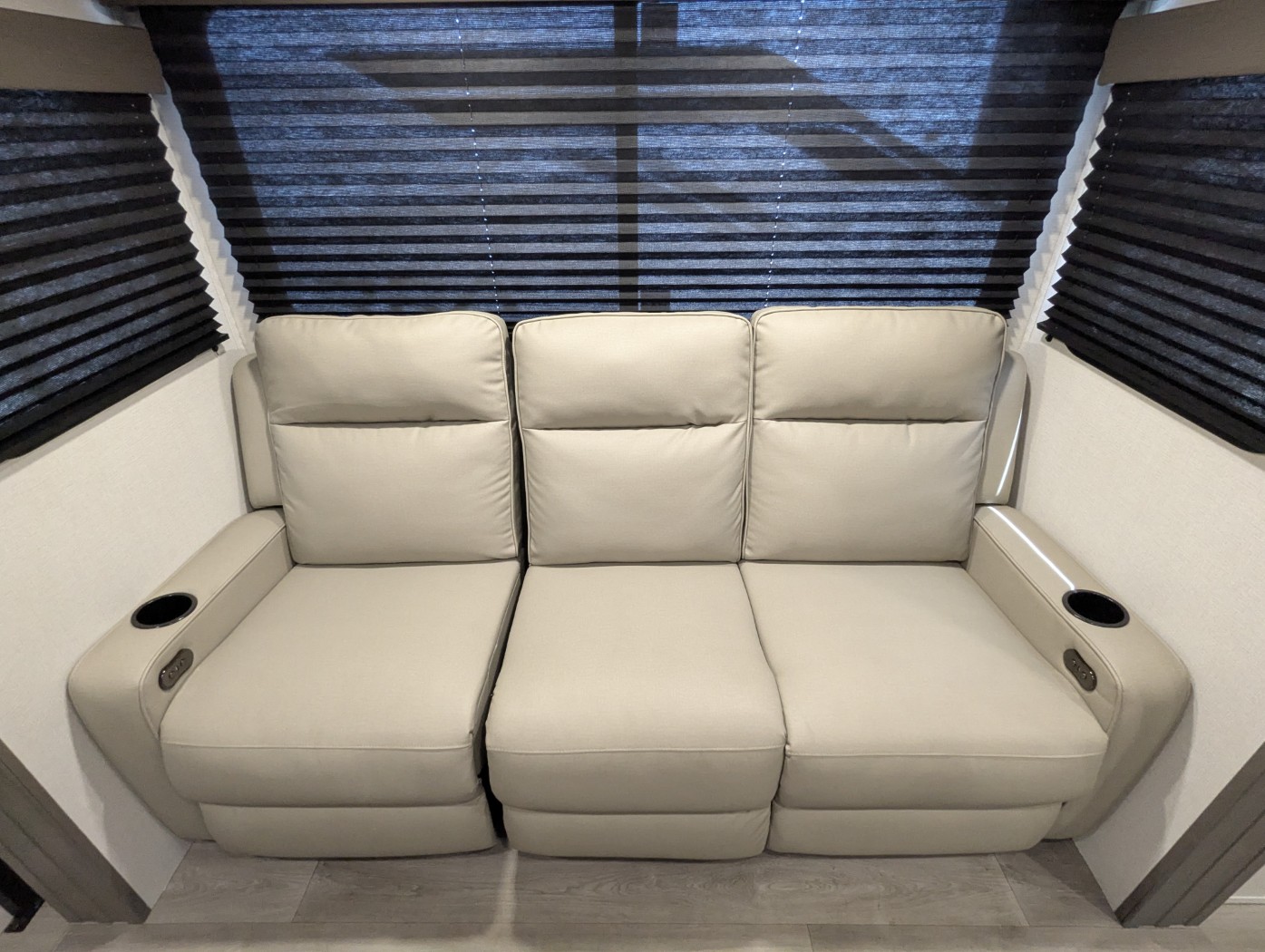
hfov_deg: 94.4
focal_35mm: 16
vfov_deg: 78.2
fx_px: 585
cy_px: 476
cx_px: 632
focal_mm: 2.35
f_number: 2.2
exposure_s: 1/50.4
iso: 553
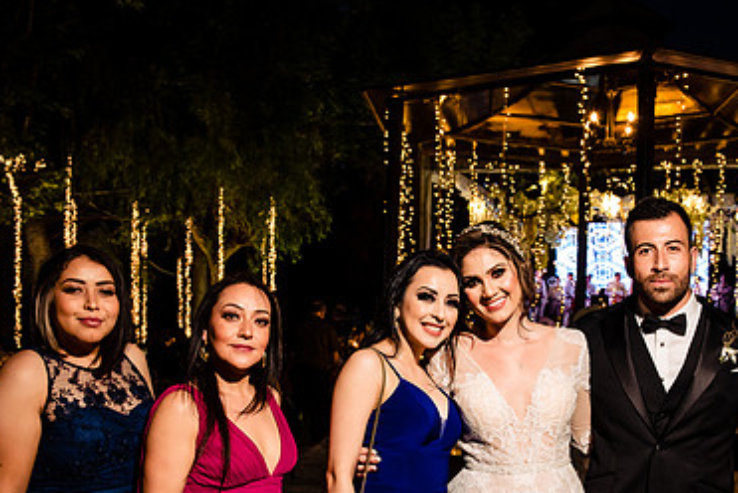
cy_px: 379
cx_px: 436
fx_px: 1026
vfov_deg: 26.6
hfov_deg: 39.4
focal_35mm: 50
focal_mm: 32
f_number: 7.1
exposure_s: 1/50
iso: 1600
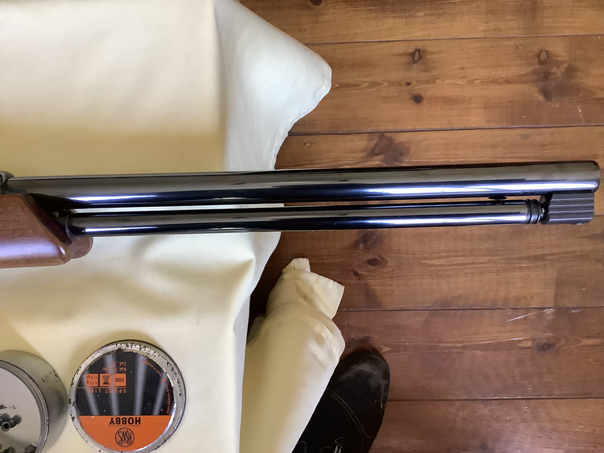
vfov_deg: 45.4
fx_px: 541
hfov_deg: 58.4
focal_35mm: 31
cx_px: 302
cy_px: 226
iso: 200
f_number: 2.4
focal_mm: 3.3
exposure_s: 1/50
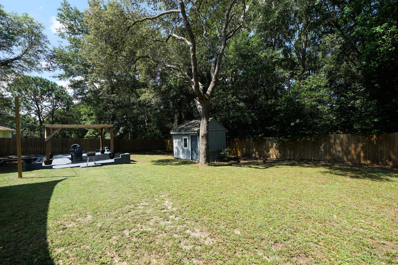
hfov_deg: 100.4
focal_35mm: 15
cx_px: 199
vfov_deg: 77.3
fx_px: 166
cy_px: 132
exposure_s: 1/200
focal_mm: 10
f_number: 7.1
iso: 100
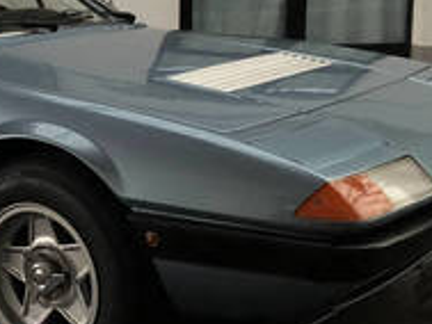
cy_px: 176
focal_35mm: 79
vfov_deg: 18.7
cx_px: 8
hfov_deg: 23.7
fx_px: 987
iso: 100
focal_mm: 4
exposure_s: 1/4
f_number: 1.8
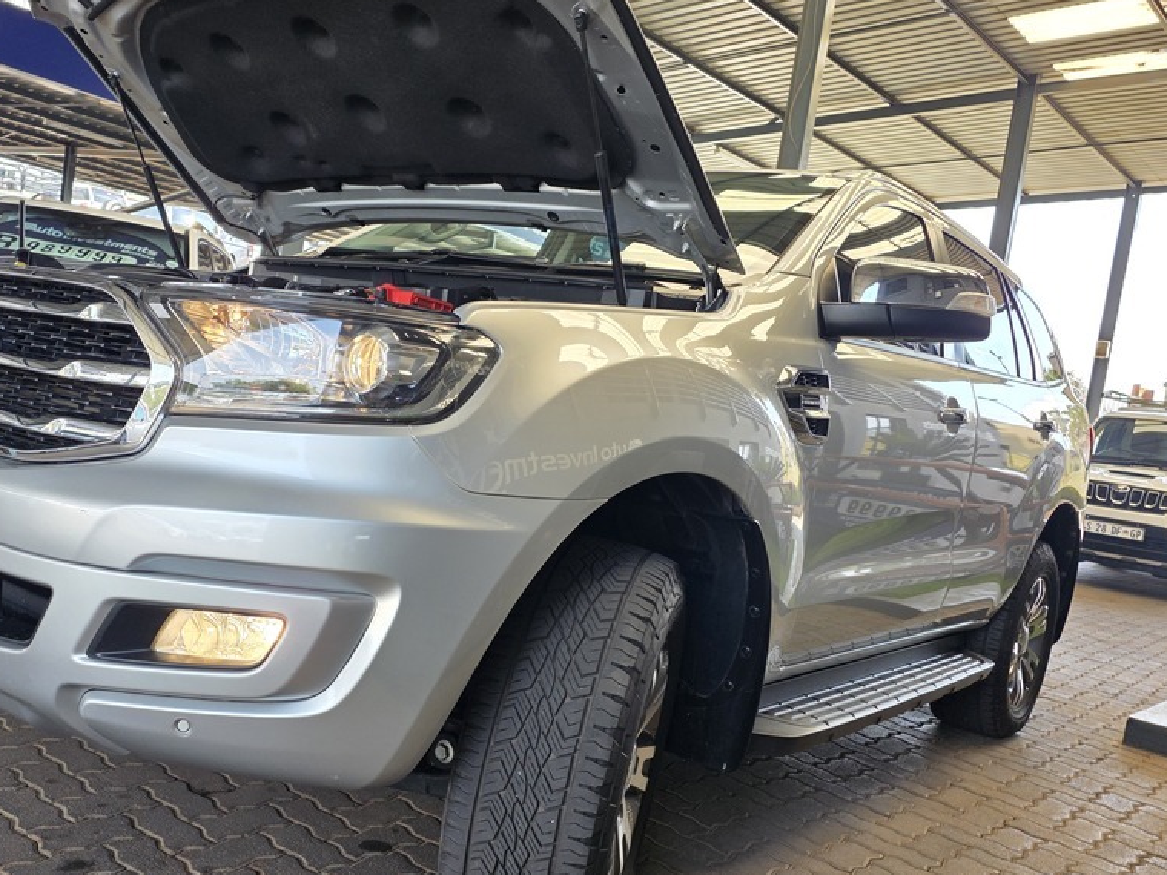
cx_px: 447
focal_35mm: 31
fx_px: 1045
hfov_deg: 57.7
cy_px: 456
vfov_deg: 45.4
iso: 50
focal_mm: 6.25
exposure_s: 1/180
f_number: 1.7
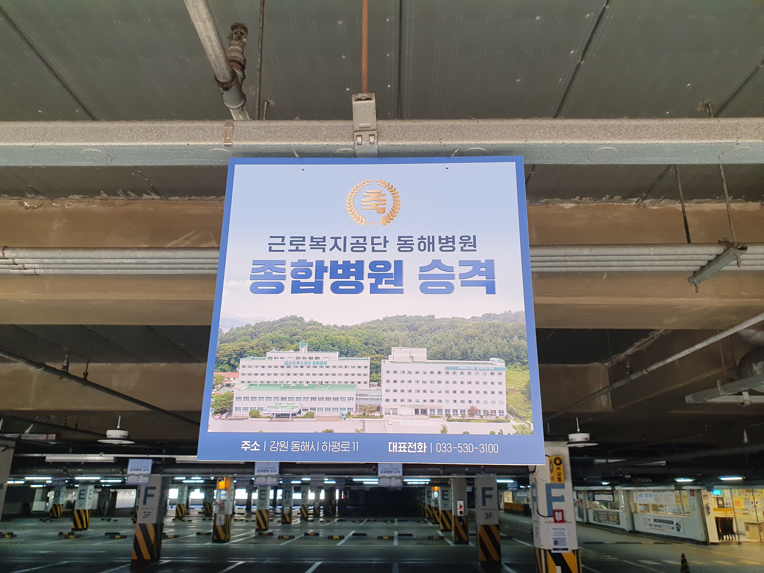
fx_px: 574
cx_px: 382
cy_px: 286
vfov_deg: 53.1
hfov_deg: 67.3
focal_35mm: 26
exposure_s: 1/120
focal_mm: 4.32
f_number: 2.4
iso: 100
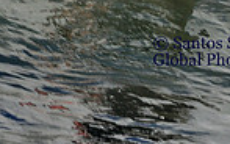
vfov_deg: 0.7
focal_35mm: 1808
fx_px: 11337
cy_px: -143
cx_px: -38
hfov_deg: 1.2
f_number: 11
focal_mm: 300
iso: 200
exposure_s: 1/400
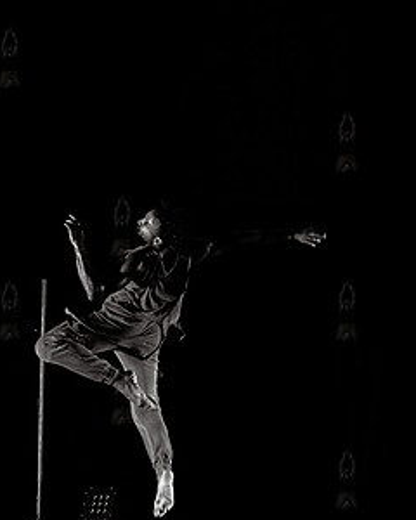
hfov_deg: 4.2
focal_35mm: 370
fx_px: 5694
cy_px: 337
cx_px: 442
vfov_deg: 5.2
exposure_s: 1/500
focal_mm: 155
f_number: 2.8
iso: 4000
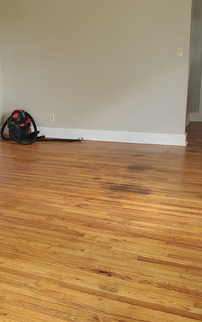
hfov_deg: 26.2
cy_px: 152
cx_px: 31
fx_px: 423
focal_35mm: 48
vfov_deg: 41.8
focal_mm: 4.3
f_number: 2.4
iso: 200
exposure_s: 1/60
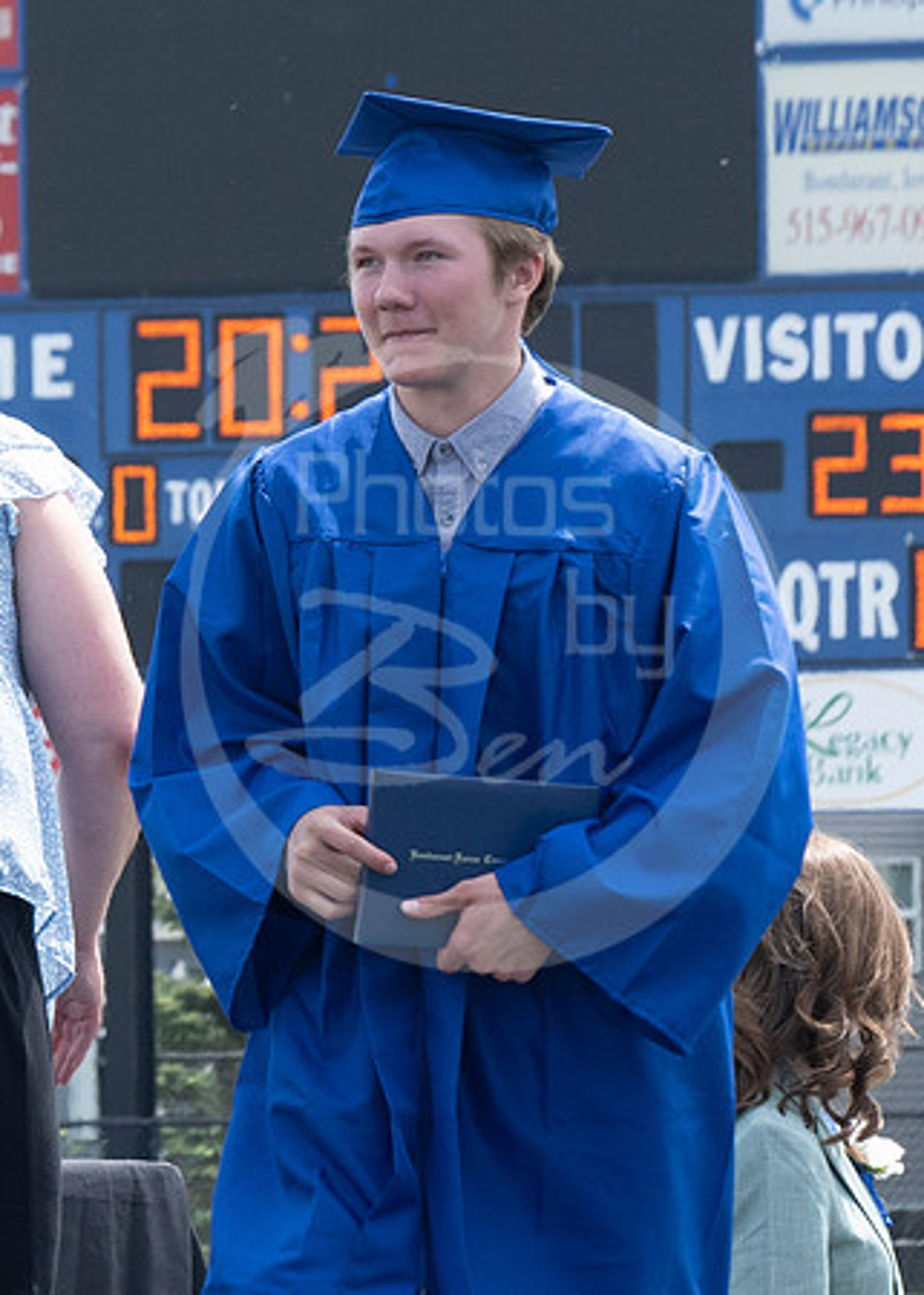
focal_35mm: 472
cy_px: 658
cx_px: -366
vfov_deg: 4.3
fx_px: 17348
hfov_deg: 3.0
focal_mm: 92
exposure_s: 1/250
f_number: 7.1
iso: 200
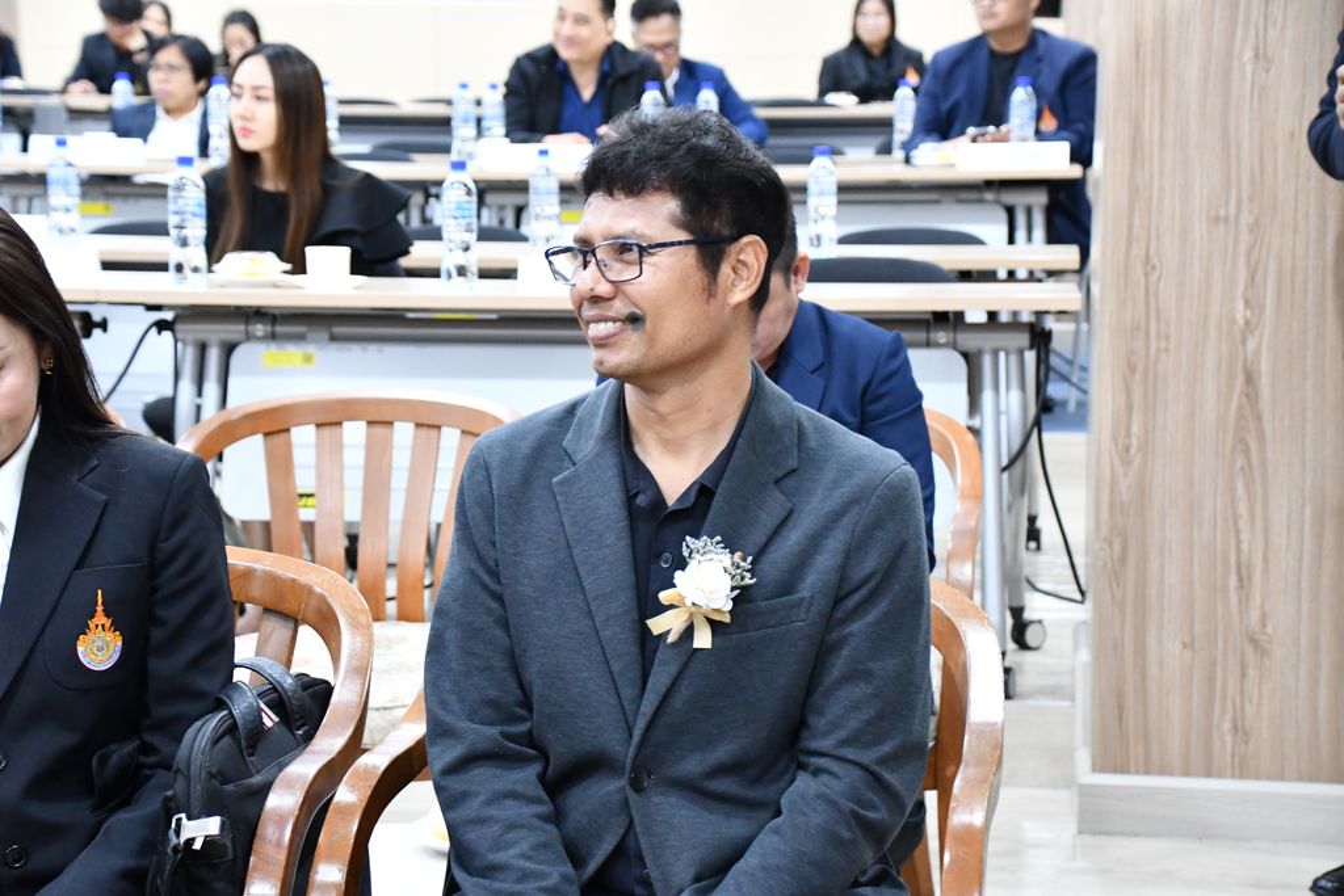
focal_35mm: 78
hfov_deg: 26.0
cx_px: 672
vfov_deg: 17.5
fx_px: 2912
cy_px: 448
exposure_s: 1/60
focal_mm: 52
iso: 4500
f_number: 4.8
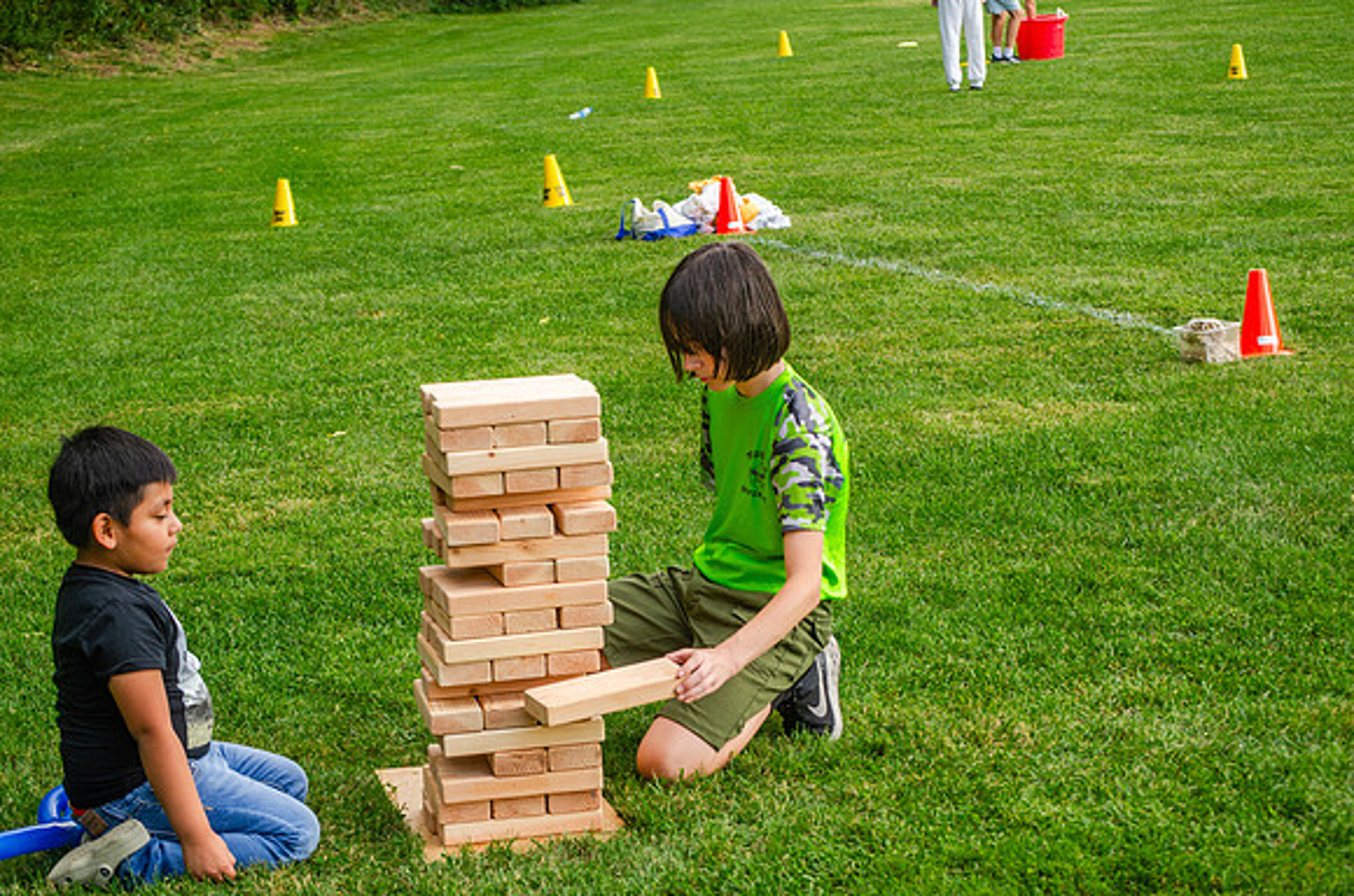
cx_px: 677
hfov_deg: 22.7
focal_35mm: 90
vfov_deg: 15.1
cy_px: 448
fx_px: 3378
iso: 200
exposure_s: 1/200
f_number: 7.1
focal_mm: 60
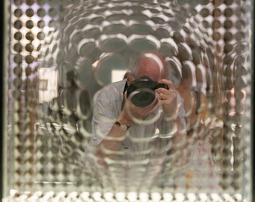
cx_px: 111
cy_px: 101
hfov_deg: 26.0
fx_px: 552
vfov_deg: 20.7
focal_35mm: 73
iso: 12800
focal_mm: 65
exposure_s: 1/100
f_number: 3.5
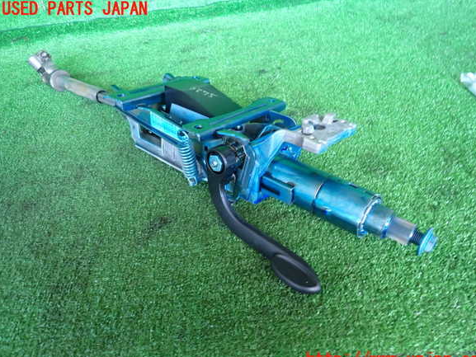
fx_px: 358
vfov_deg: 53.1
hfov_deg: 67.3
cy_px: 185
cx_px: 245
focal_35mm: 26
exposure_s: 1/30
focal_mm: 4.5
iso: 250
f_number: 2
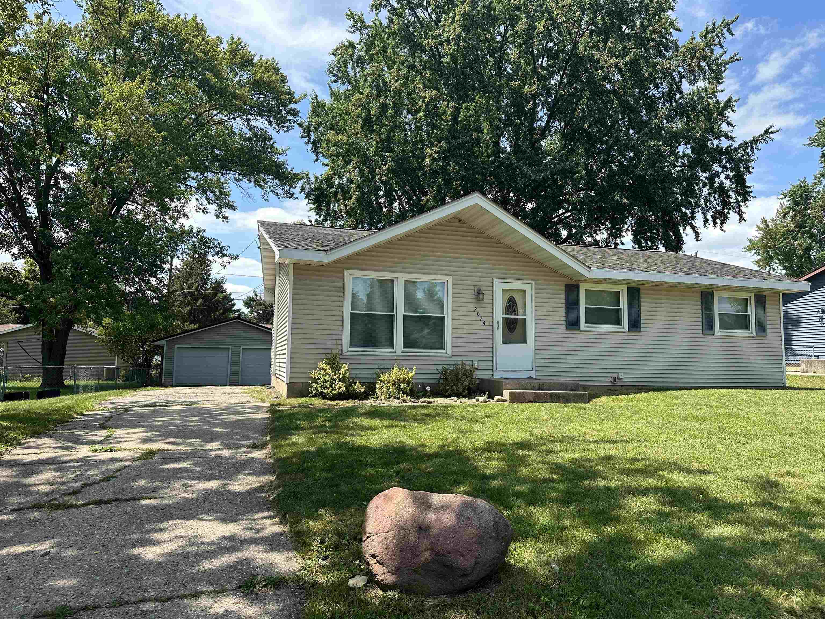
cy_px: 310
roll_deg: -1.4
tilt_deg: +5.0
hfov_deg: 71.6
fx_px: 572
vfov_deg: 56.8
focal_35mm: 24
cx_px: 412
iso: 80
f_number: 1.78
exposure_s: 1/2028
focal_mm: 6.86
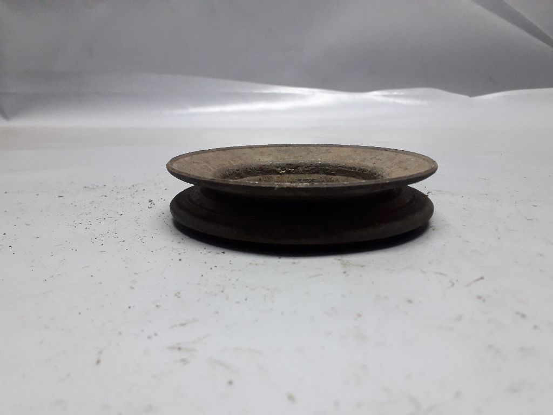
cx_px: 276
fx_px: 431
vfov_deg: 51.4
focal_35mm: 27
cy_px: 208
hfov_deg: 65.3
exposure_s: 1/33
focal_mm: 3.6
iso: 160
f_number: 1.9
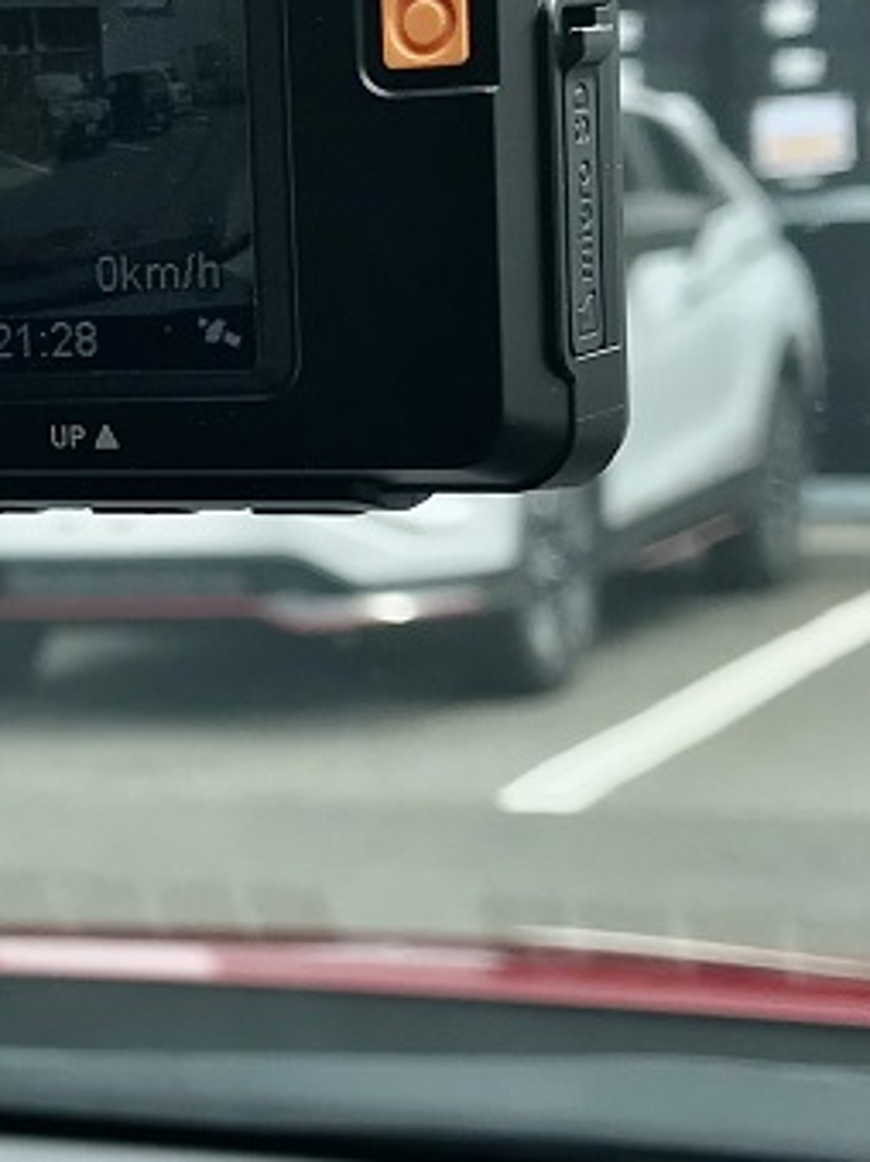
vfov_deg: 19.6
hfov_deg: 14.1
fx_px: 3353
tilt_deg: -5.5
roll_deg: +2.5
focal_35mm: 100
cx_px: -288
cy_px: 689
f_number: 1.8
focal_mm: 3.99
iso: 20
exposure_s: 1/651
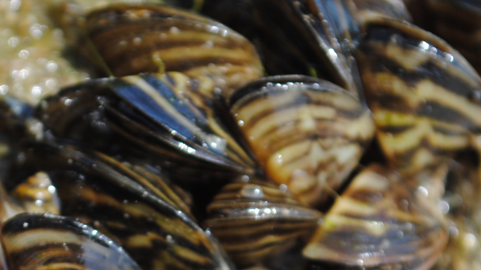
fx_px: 3092
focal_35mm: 242
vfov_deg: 5.0
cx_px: -14
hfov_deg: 8.8
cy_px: 410
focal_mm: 55
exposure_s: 1/100
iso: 100
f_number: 8
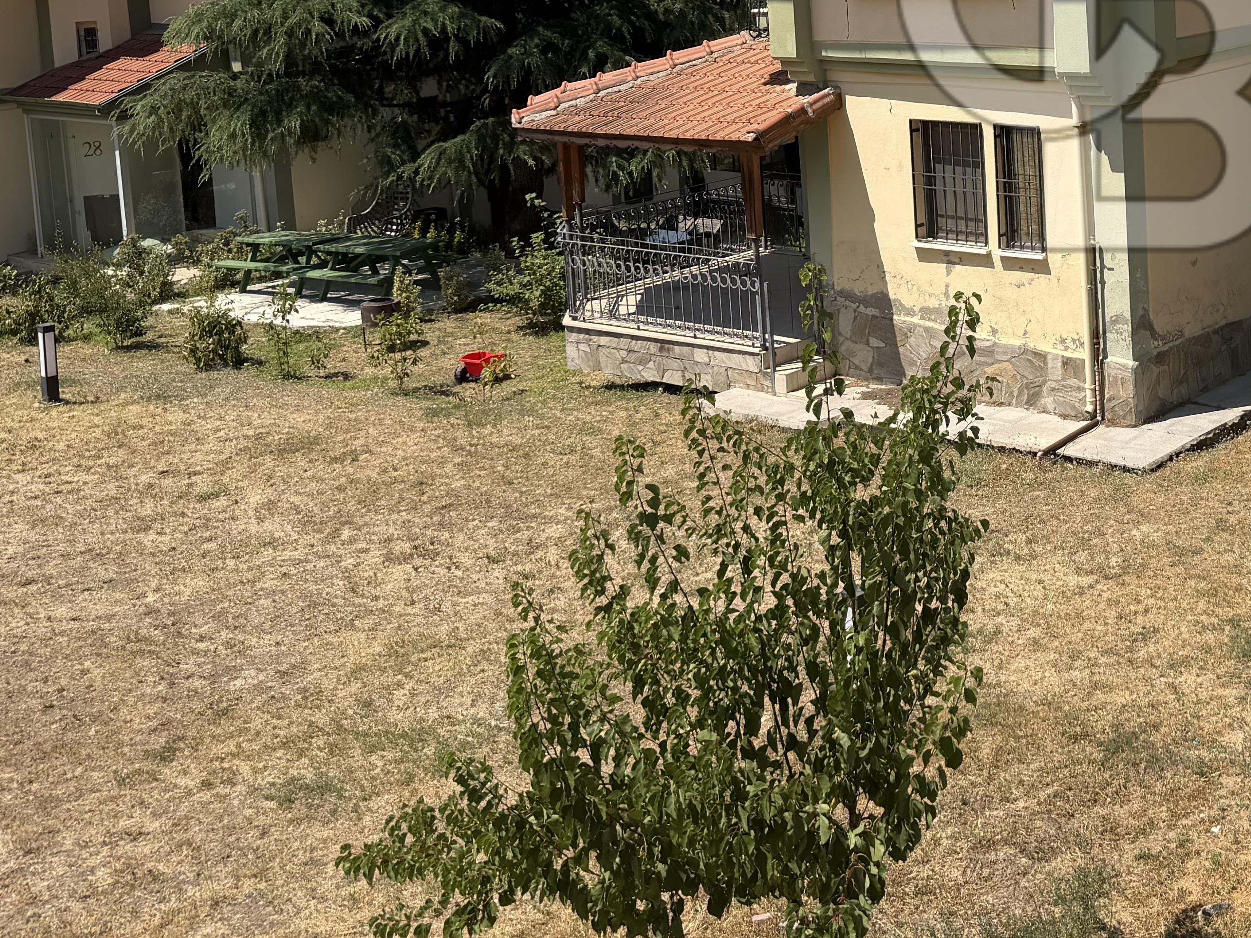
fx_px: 1879
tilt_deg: -5.4
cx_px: 1100
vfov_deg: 26.7
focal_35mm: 52
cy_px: 20
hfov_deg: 34.9
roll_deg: +3.0
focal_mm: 6.76
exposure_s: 1/4405
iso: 80
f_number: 1.78
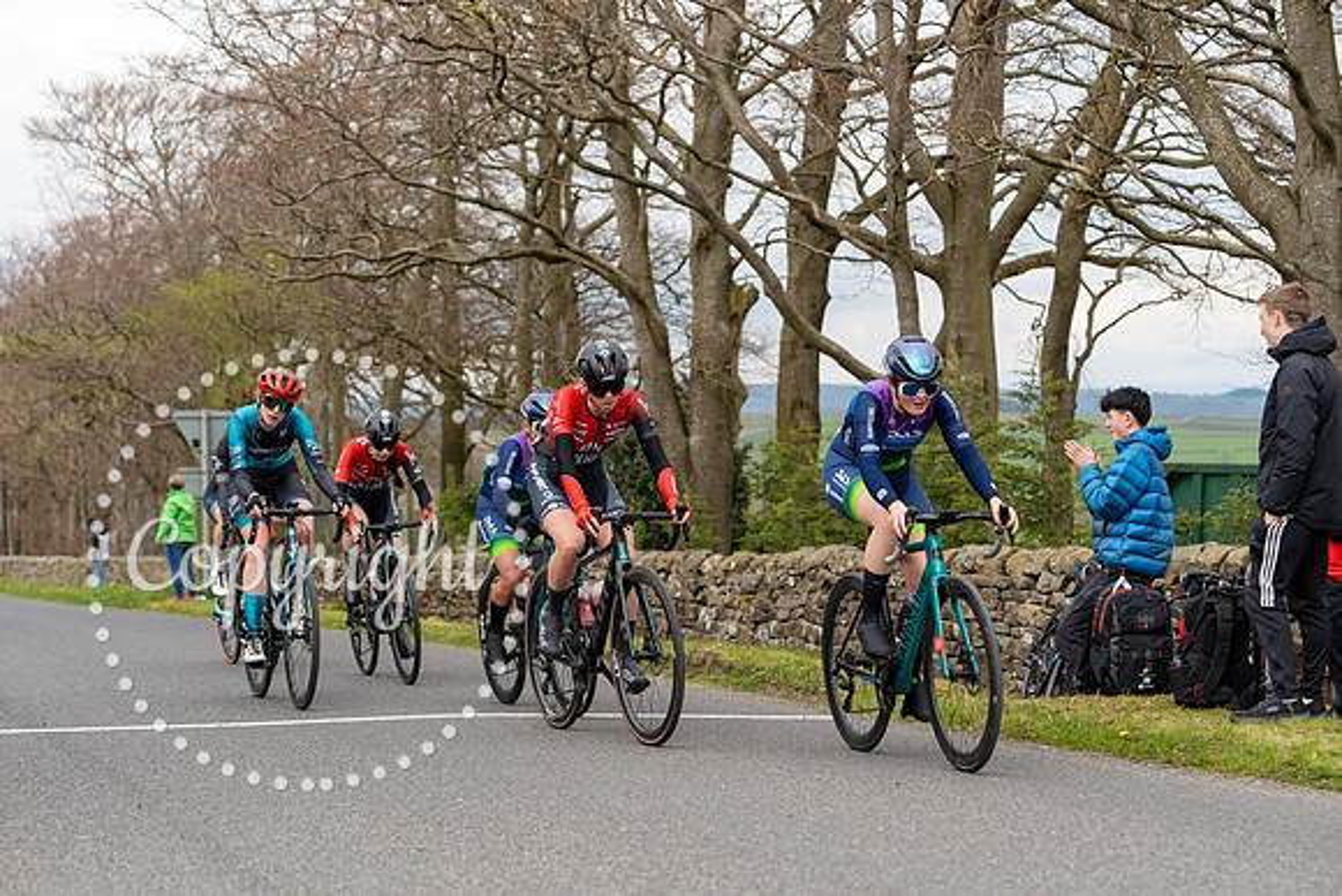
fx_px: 2759
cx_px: 671
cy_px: 448
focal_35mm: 74
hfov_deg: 27.3
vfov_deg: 18.4
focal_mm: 74
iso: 200
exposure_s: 1/640
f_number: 4
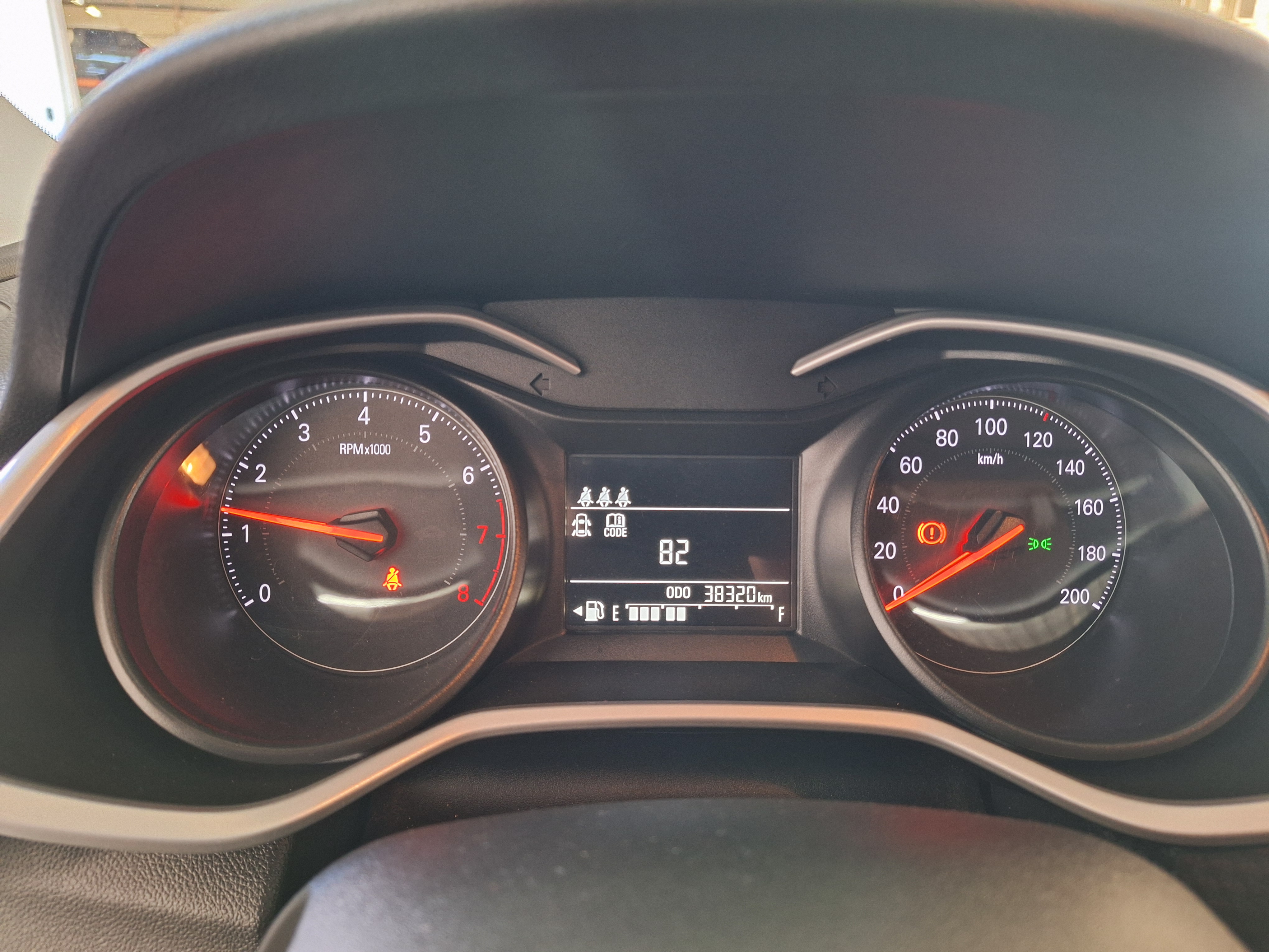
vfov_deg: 58.9
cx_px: 634
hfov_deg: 73.9
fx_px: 843
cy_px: 476
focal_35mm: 23
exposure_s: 1/24
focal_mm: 5.54
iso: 400
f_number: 1.8
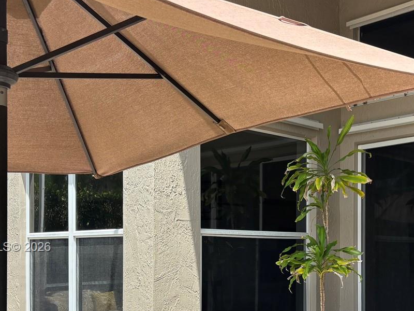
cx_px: 304
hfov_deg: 36.1
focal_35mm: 52
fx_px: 622
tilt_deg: -0.9
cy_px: 248
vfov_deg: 27.5
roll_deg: -0.1
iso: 50
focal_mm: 5.96
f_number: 1.6
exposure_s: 1/618
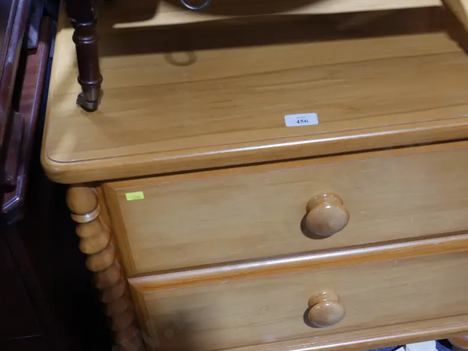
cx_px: 303
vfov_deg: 26.5
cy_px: 220
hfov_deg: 34.7
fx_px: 743
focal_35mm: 55
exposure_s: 1/60
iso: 800
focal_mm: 21
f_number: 4.6
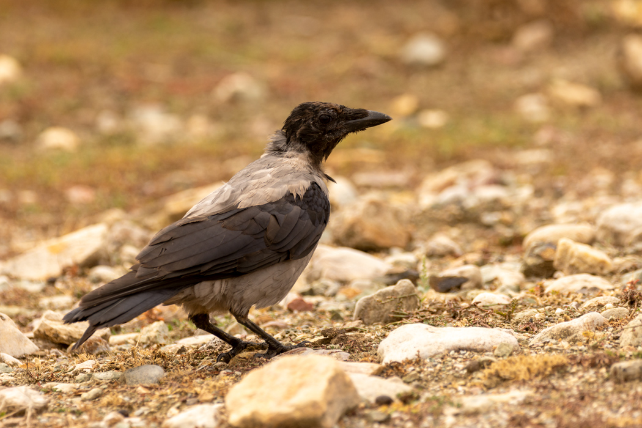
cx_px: 321
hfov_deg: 3.5
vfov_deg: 2.4
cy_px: 214
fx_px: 10432
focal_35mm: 585
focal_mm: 390
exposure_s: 1/640
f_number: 7.1
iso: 320
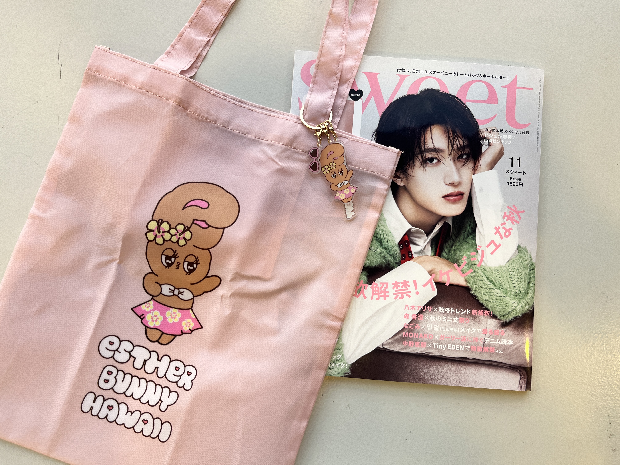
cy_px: 232
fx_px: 466
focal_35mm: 26
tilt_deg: -85.9
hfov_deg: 67.3
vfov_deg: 53.1
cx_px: 310
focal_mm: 5.1
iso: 32
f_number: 1.6
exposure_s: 1/116
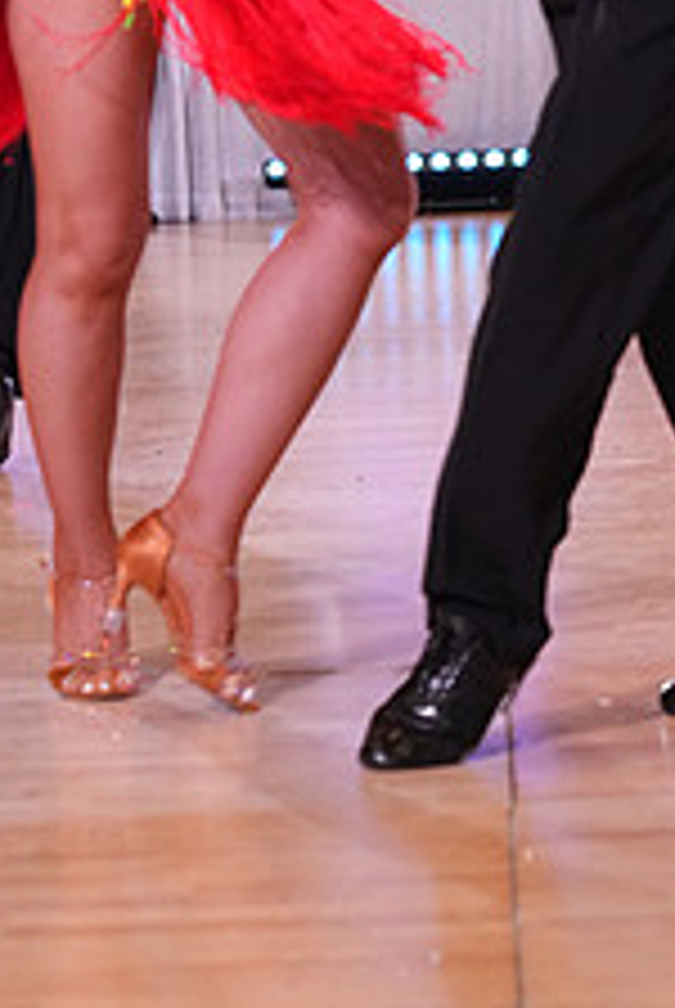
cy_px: -202
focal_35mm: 199
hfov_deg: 6.9
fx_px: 5579
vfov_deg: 10.2
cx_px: 349
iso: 2500
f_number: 5
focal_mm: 77
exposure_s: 1/250
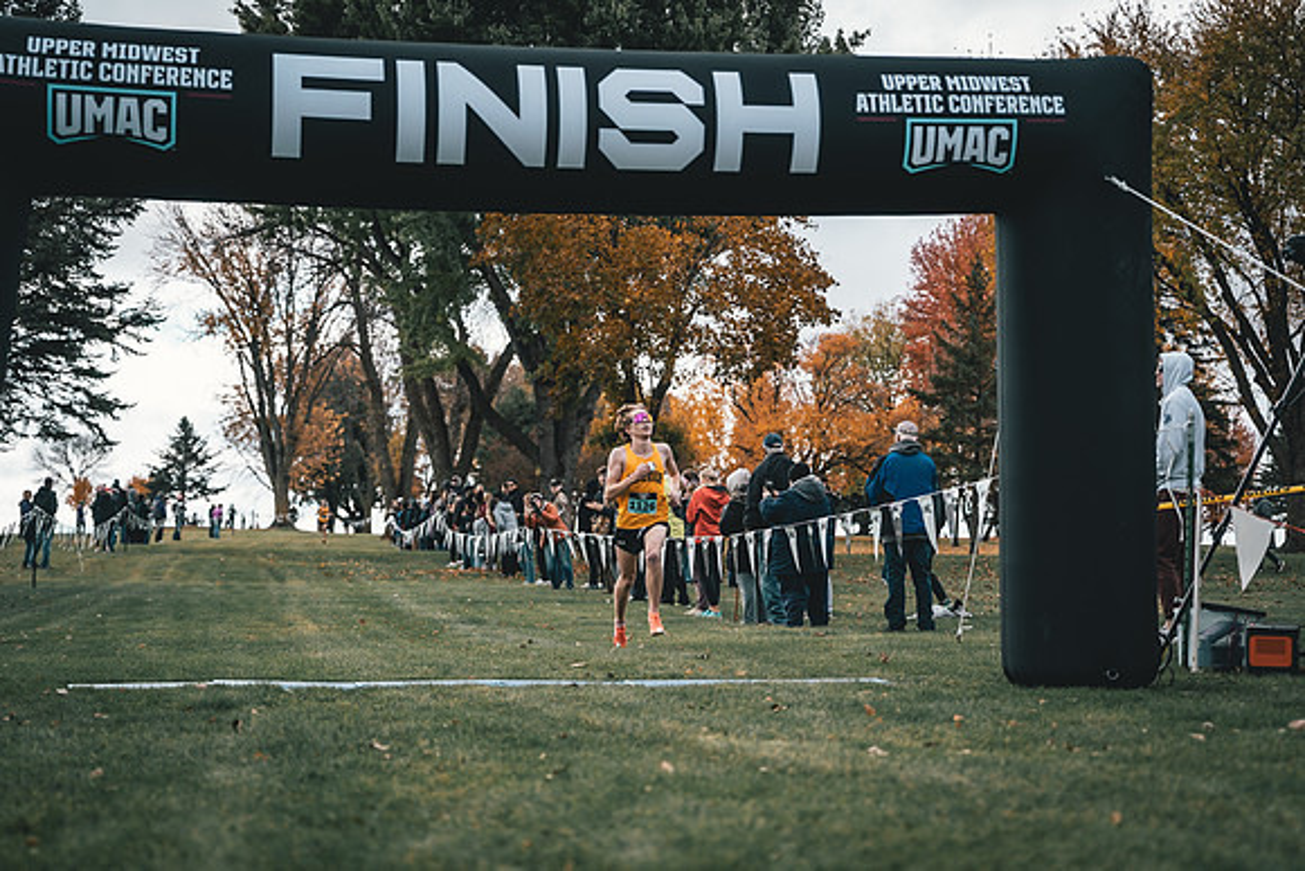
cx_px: 637
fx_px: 2169
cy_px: 517
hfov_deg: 33.5
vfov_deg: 22.7
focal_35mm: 60
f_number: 2
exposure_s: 1/3200
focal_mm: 50
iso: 200
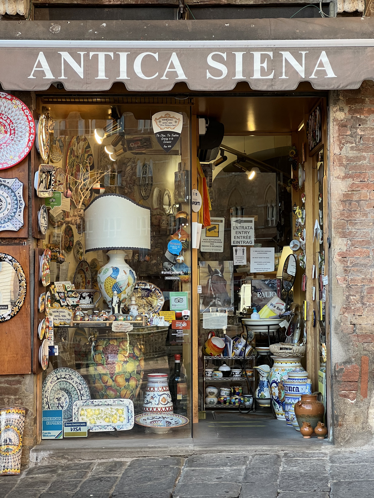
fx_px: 1109
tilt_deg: +2.1
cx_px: 187
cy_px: 249
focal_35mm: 77
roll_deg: +0.6
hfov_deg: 19.1
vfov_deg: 25.3
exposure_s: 1/122
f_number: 2.8
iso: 125
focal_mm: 9
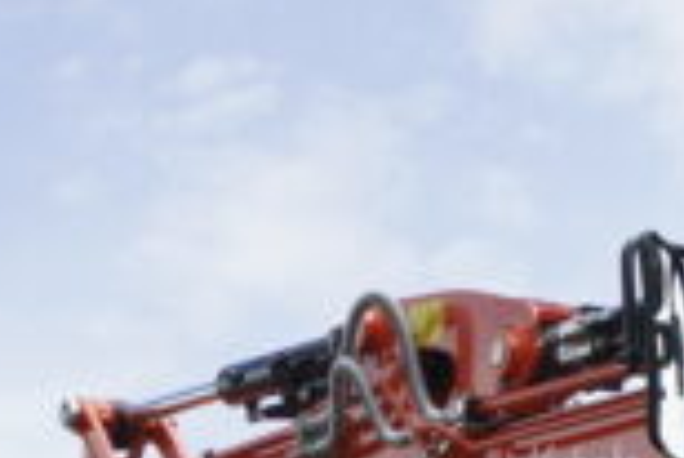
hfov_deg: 8.8
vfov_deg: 5.7
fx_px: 4431
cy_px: 1034
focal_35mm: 233
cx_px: 640
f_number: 7.1
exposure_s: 1/640
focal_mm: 35
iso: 400
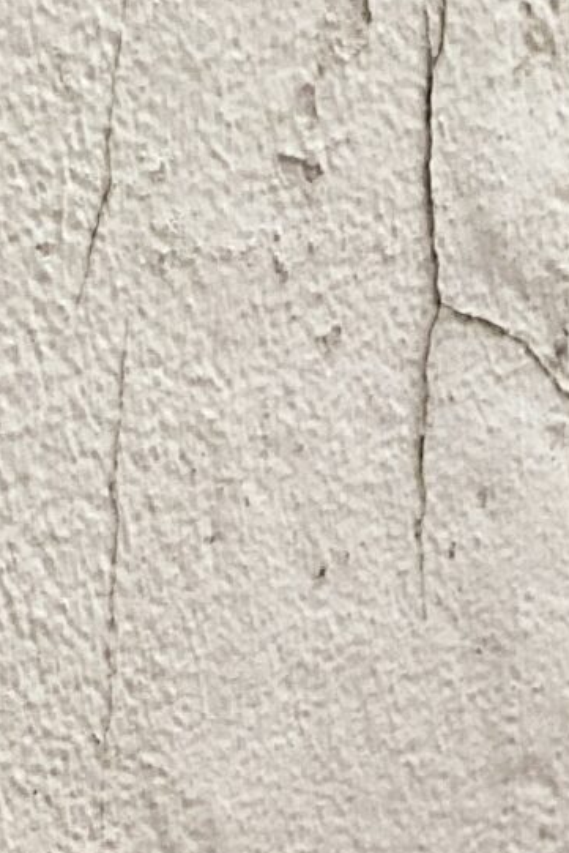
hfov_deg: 5.3
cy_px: 1961
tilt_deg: -15.0
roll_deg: -3.8
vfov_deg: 7.6
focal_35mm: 256
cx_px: 766
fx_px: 6065
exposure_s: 1/122
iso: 64
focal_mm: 6
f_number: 2
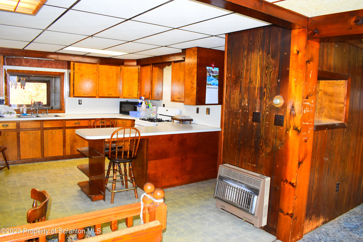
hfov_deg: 67.4
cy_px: 121
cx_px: 182
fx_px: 272
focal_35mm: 27
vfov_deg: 47.9
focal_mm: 18
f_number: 5
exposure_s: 1/100
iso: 800
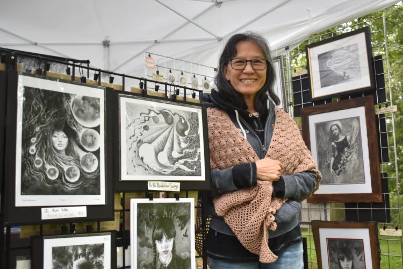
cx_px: 202
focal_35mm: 38
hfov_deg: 51.3
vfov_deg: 35.5
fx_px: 420
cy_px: 134
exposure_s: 1/250
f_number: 4
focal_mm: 25
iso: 640
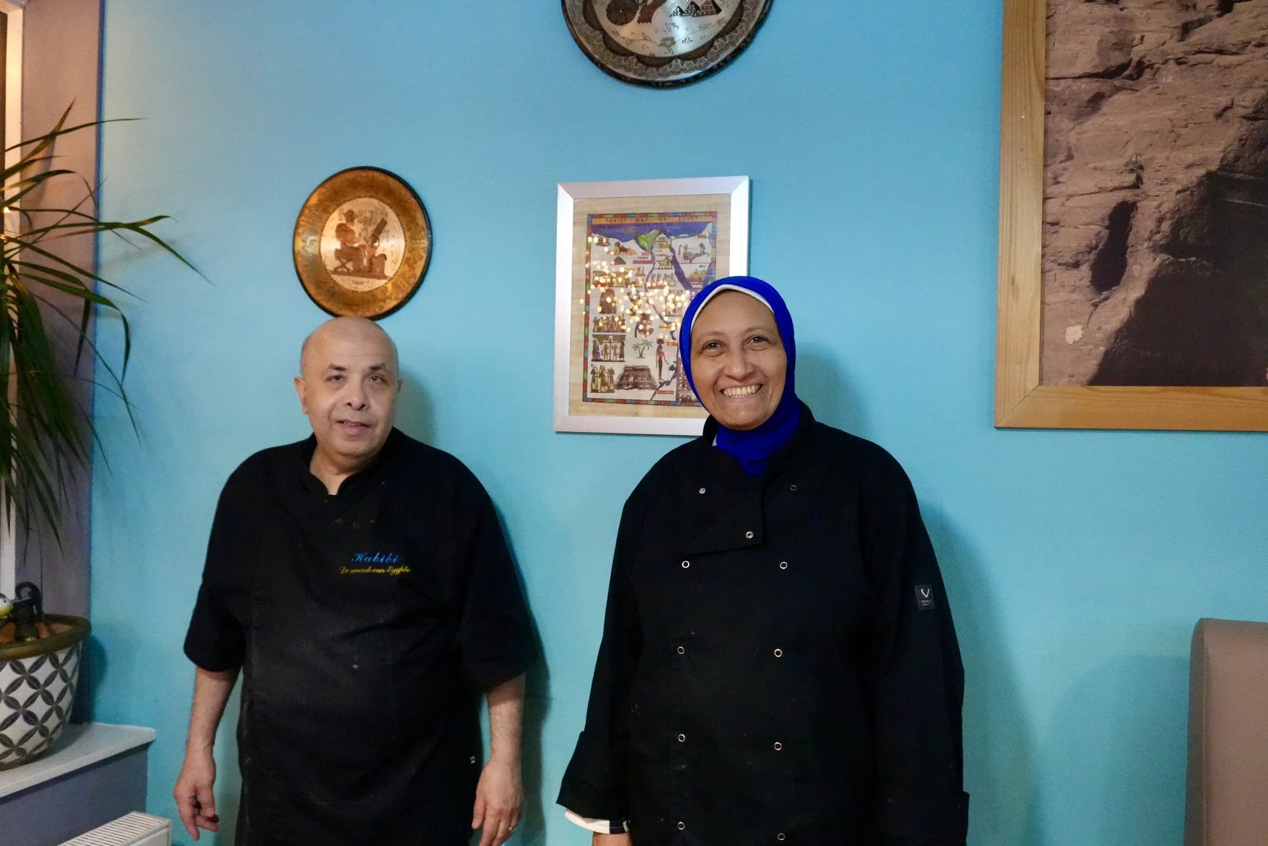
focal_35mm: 32
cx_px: 634
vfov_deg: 41.7
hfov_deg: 59.5
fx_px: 1109
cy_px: 423
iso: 6400
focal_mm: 21
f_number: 4
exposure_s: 1/60
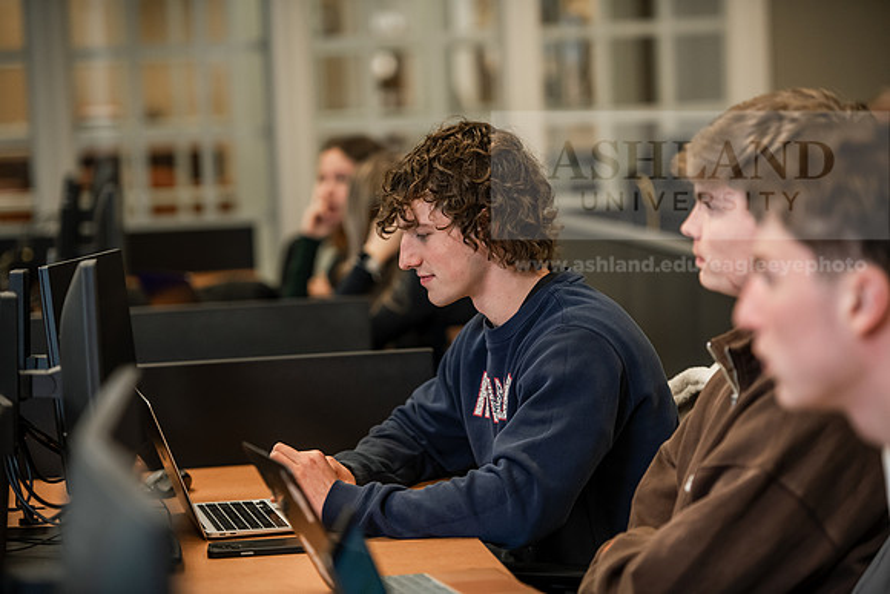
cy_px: 297
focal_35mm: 125
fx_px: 3091
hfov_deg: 16.4
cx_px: 445
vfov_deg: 11.0
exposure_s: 1/200
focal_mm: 125
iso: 1250
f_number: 2.8
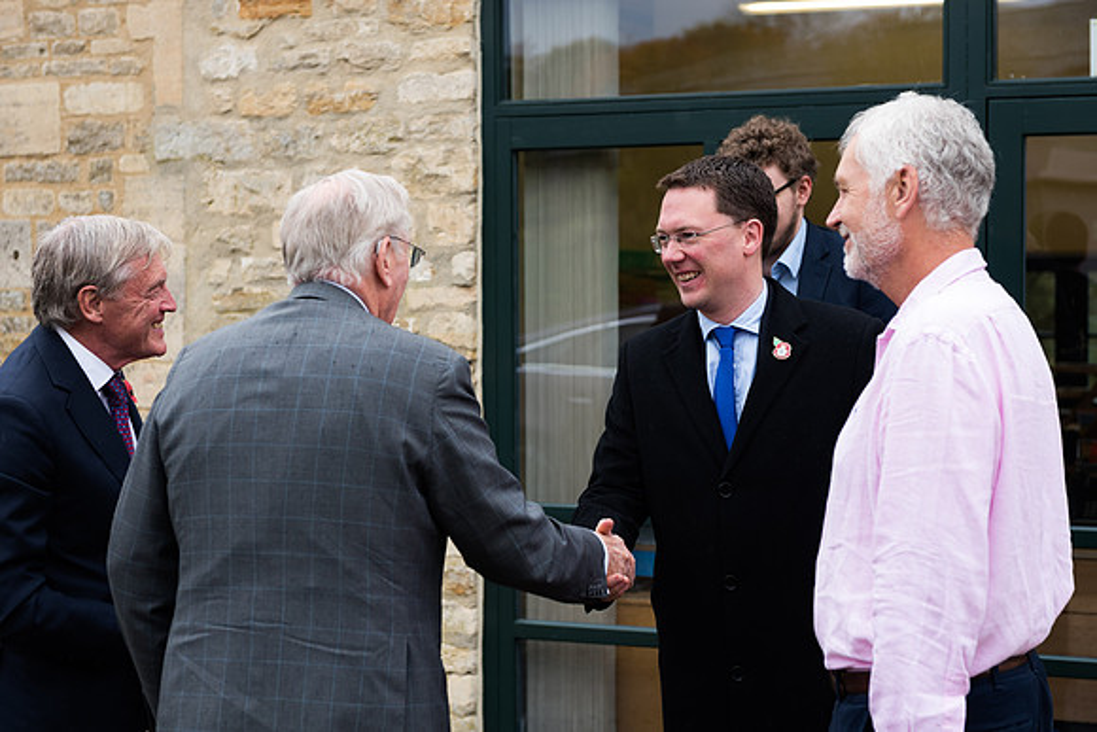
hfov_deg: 30.5
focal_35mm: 66
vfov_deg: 20.6
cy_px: 366
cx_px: 548
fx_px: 2012
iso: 400
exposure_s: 1/500
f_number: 4.5
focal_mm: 66
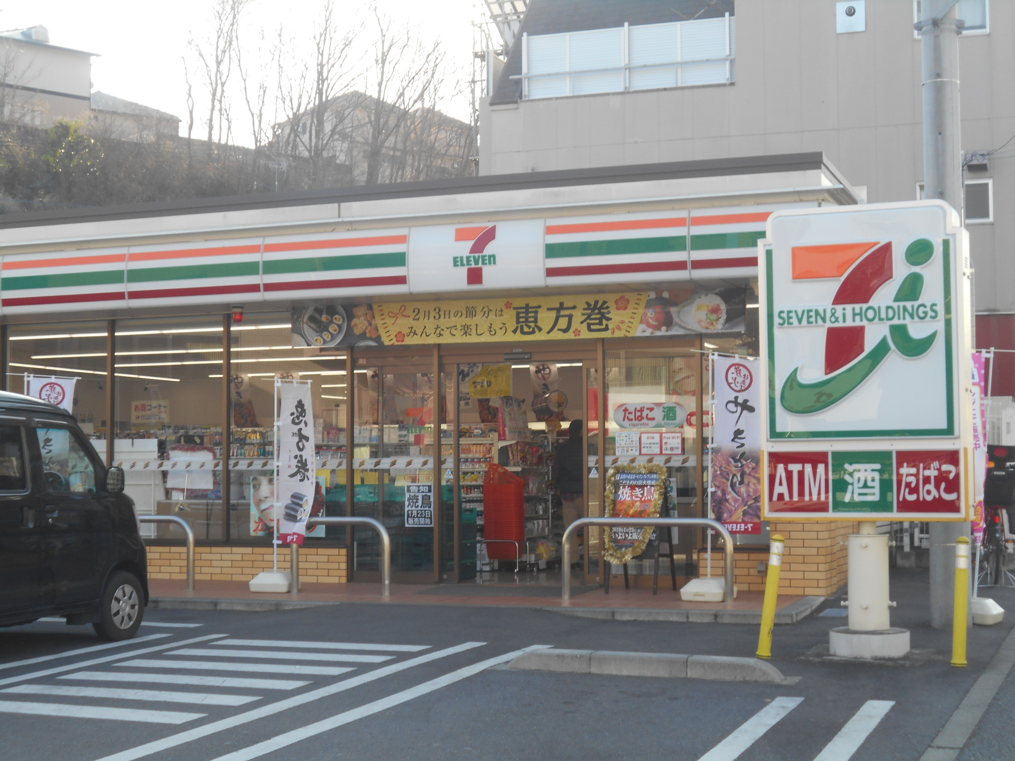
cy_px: 380
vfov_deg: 25.2
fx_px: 1701
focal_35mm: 58
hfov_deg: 33.2
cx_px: 508
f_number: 4.9
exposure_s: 1/100
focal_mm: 10
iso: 80
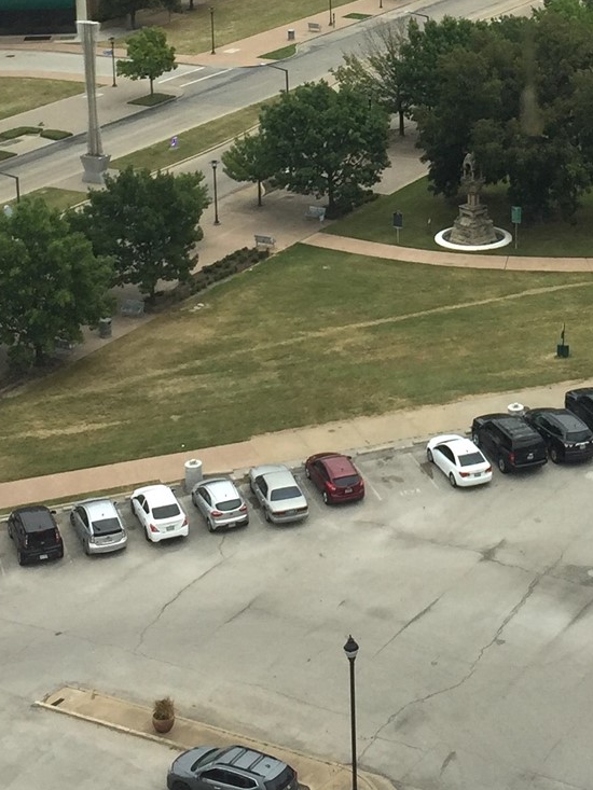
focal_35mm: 81
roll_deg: +0.2
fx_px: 1850
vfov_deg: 23.5
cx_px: 492
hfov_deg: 18.0
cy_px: 75
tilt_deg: -10.9
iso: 32
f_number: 2.2
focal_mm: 4.15
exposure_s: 1/760
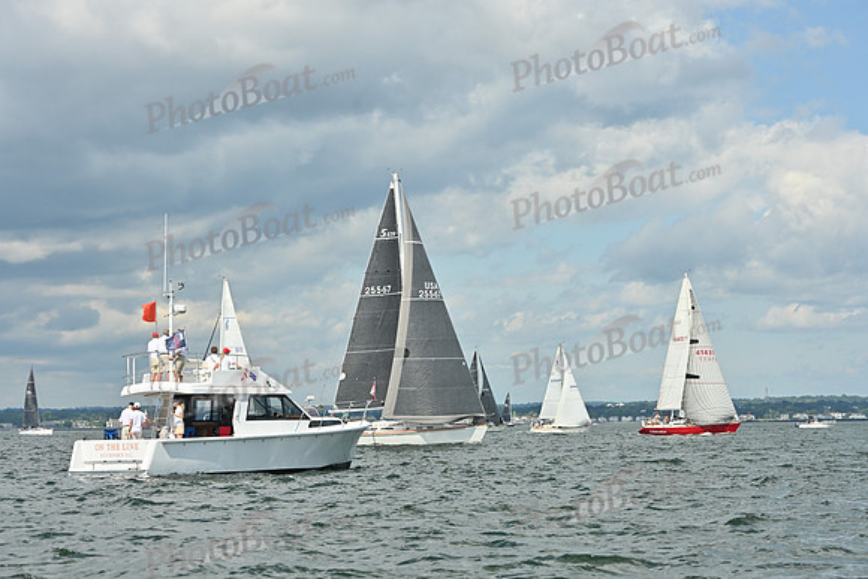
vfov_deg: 15.9
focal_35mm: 86
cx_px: 434
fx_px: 2074
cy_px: 290
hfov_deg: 23.6
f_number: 8
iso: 250
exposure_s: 1/1600
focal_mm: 86
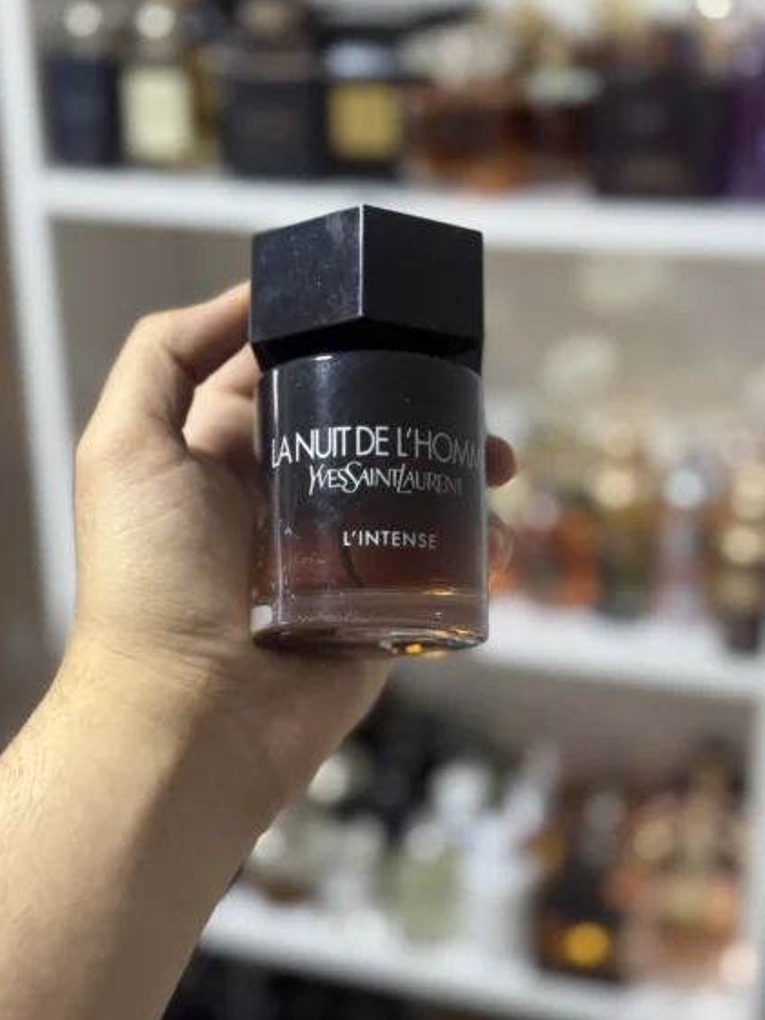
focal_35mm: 49
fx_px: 1443
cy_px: 505
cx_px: 382
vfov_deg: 38.9
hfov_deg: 29.7
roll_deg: +0.6
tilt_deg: -18.8
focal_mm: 6.76
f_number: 1.78
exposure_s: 1/50
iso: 200
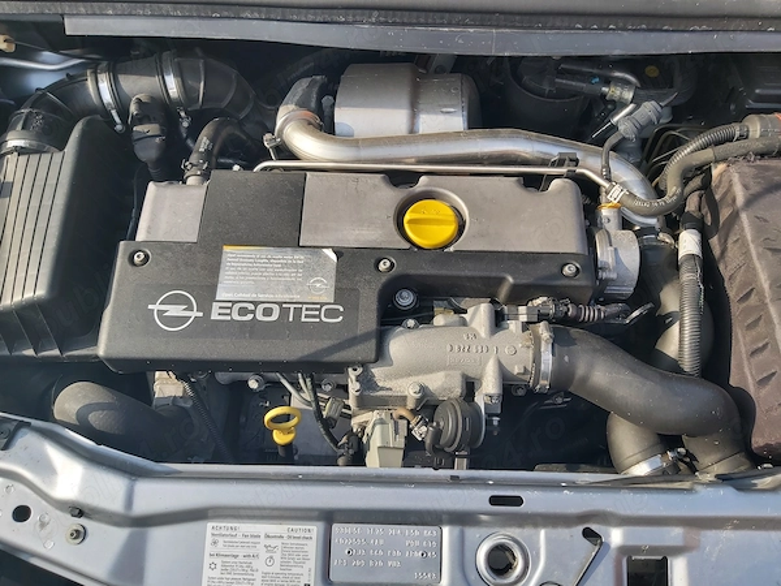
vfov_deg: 53.1
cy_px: 293
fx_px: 587
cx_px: 390
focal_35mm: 26
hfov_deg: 67.3
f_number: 1.7
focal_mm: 3.92
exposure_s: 1/717
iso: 64
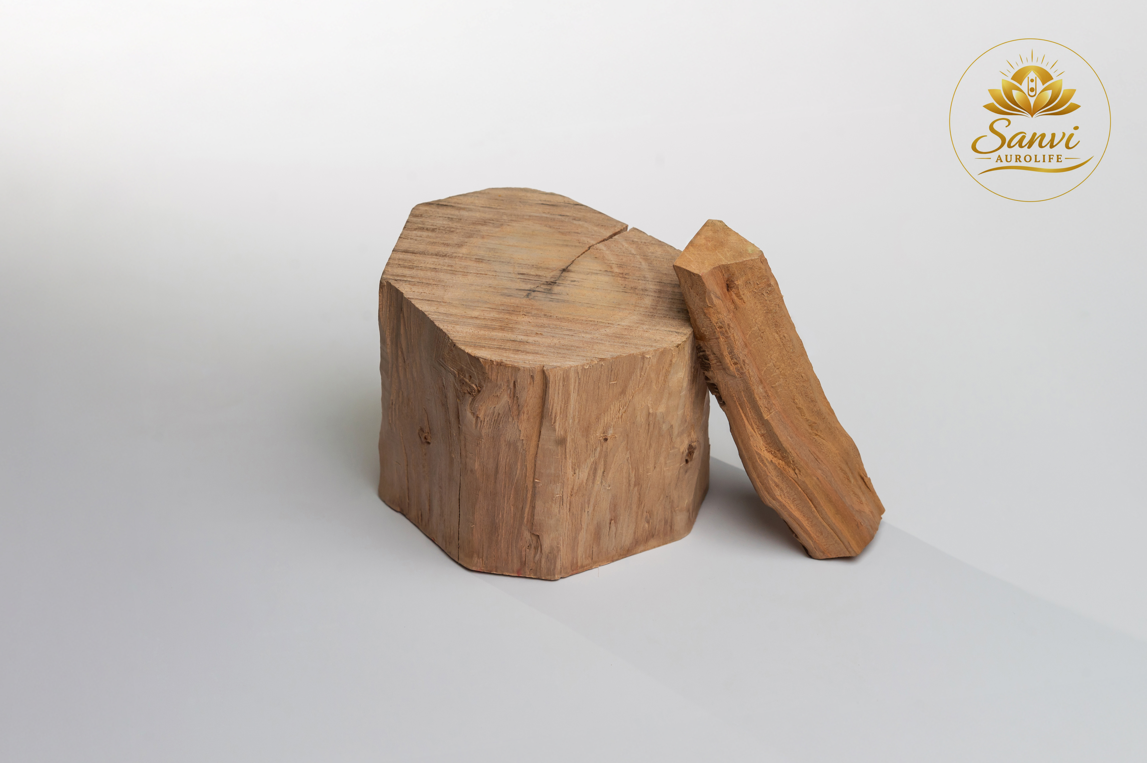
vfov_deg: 16.1
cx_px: 574
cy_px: 382
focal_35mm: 85
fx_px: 2706
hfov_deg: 23.9
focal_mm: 85
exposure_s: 1/200
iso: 160
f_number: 10
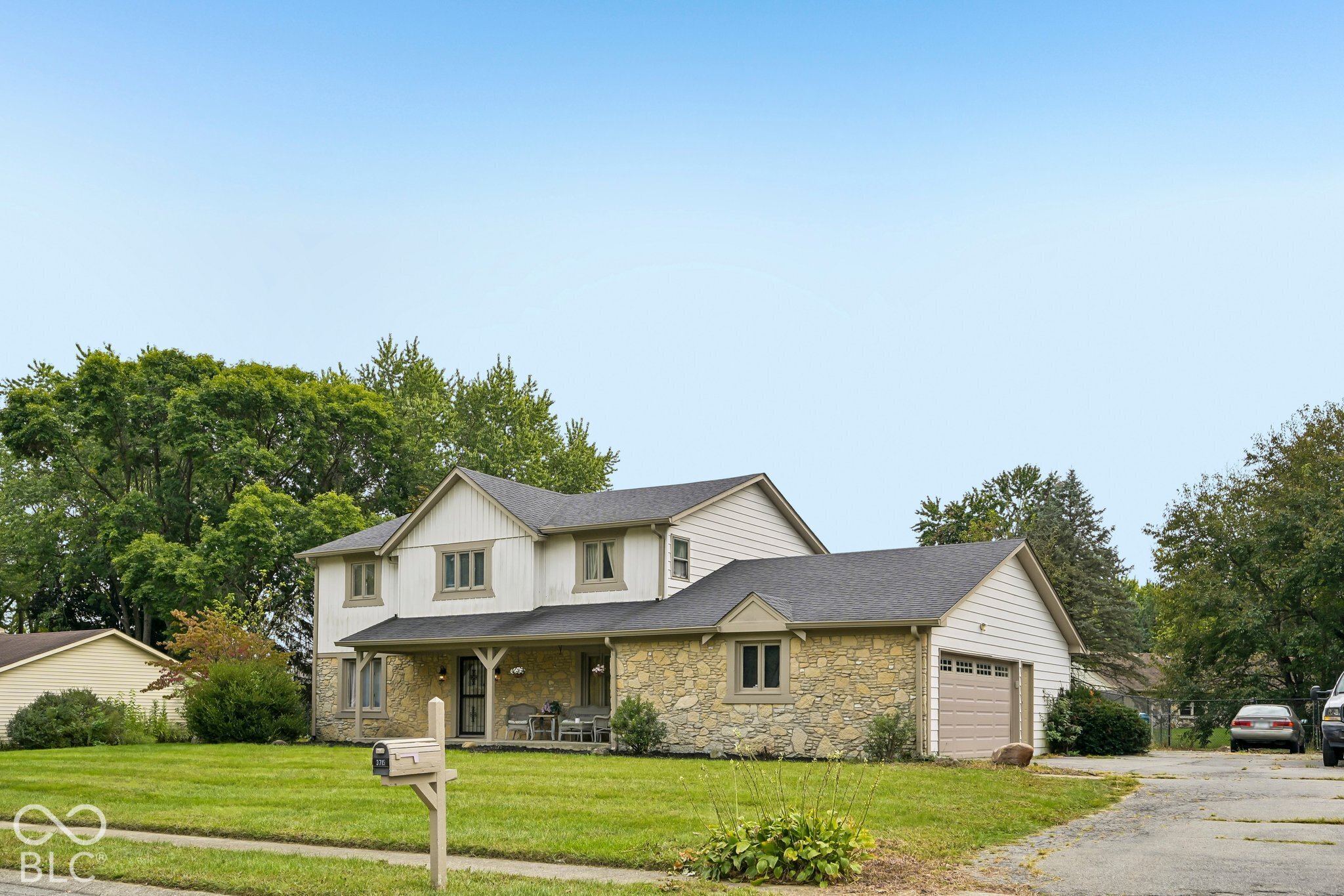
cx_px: 672
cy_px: 448
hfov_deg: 61.9
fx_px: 1120
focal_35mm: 30
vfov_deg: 43.6
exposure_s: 1/400
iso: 100
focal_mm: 30
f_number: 8
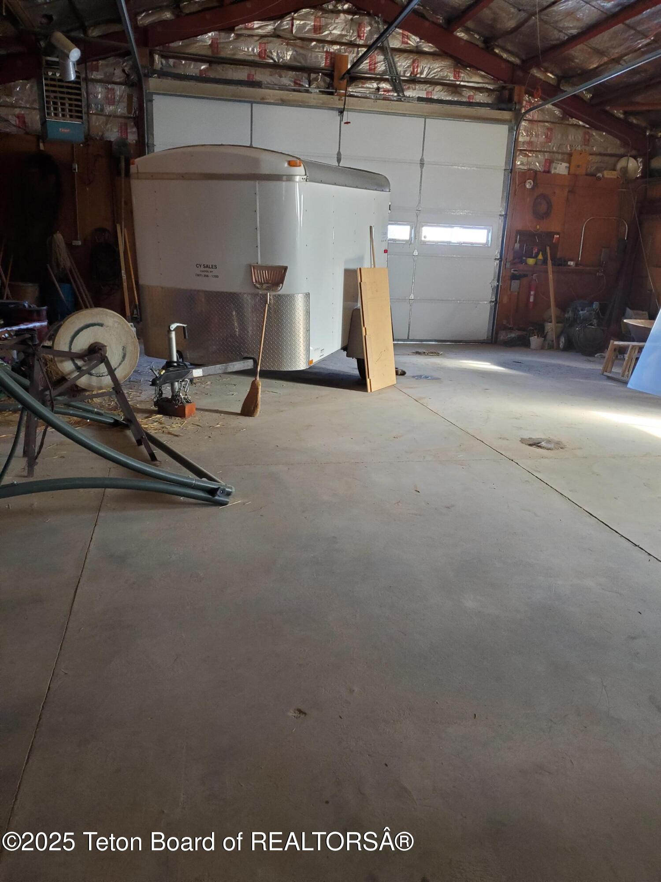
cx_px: 330
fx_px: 662
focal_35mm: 26
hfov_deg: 53.1
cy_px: 441
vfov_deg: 67.3
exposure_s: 1/60
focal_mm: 4.3
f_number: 1.5
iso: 200
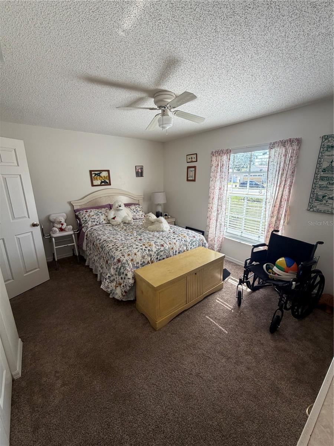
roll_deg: -0.1
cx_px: 167
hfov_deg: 85.7
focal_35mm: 14
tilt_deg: -13.8
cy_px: 223
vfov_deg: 102.1
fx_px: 180
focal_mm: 2.22
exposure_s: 1/121
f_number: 2.2
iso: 80
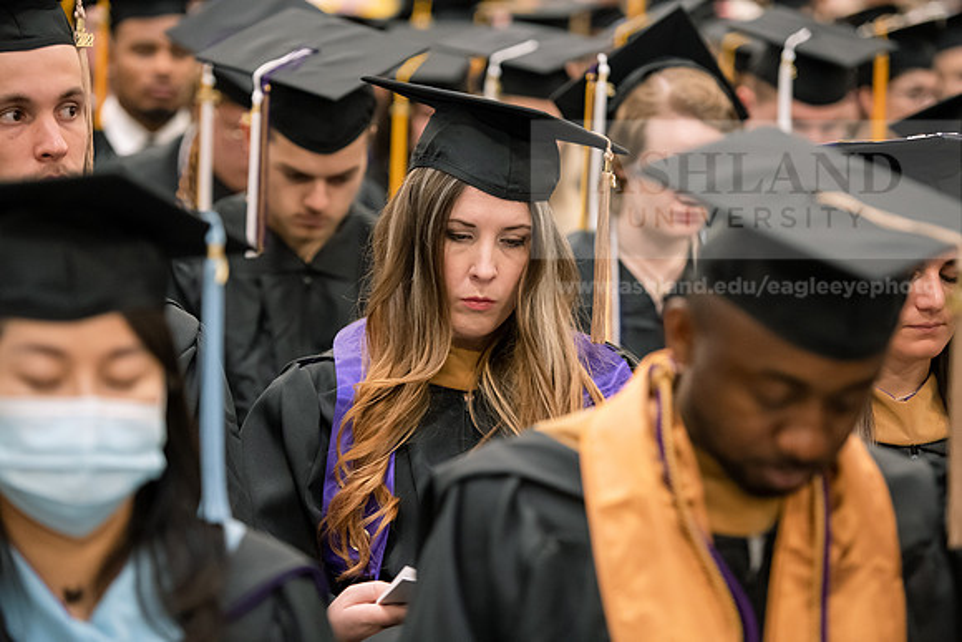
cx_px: 481
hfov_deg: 16.4
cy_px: 321
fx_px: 3341
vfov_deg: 11.0
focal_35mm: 125
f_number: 3.2
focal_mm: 125
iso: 3200
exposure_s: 1/200
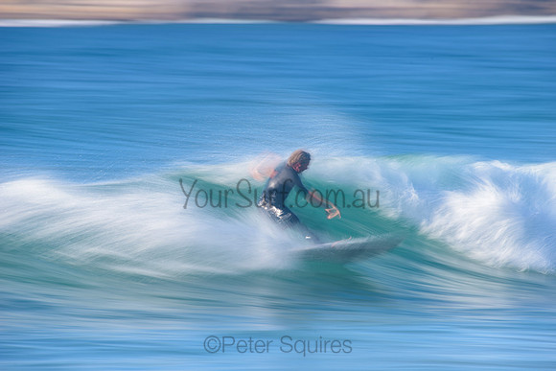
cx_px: 278
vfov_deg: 2.8
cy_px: 186
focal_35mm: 500
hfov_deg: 4.1
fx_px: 7724
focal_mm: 500
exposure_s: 1/6
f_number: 11
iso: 31
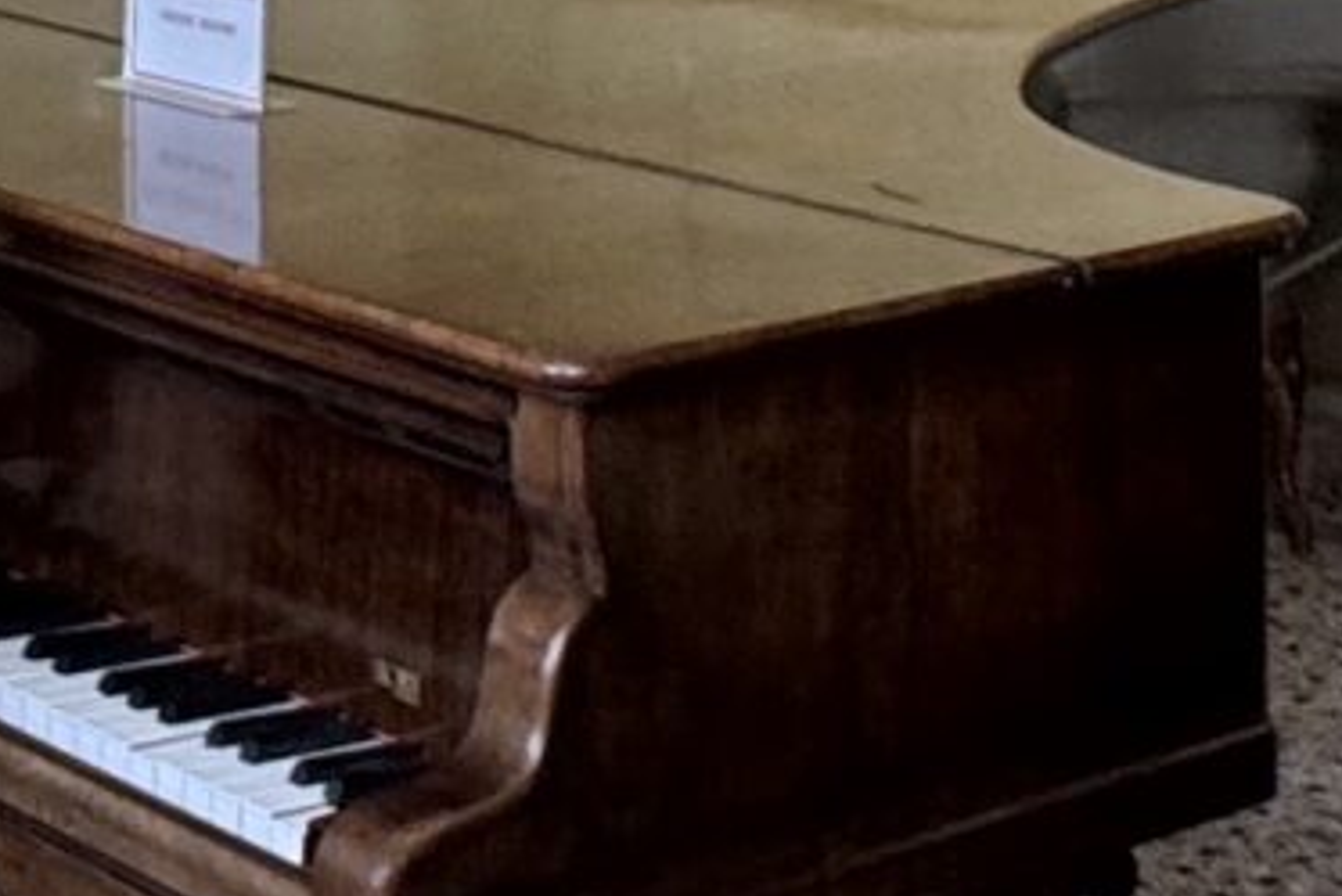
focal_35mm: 100
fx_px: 3729
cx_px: -309
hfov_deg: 19.1
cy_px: -846
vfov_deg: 12.3
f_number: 2.2
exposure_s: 1/100
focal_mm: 2.22
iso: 160
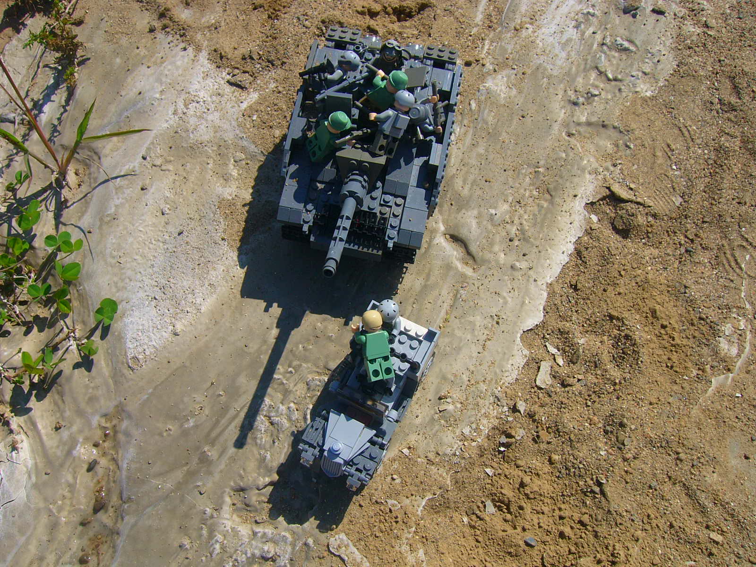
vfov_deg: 40.7
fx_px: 764
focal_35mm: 35
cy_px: 284
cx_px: 378
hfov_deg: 52.6
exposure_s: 1/500
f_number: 5.6
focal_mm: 5.8
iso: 64
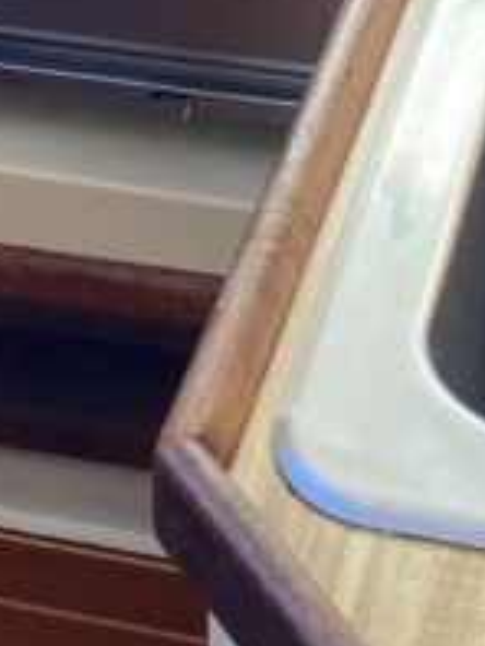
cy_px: -23
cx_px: 239
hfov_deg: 11.0
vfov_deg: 14.3
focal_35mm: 135
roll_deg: +2.3
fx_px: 2519
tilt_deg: -28.8
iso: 250
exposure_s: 1/60
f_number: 1.8
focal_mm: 4.25
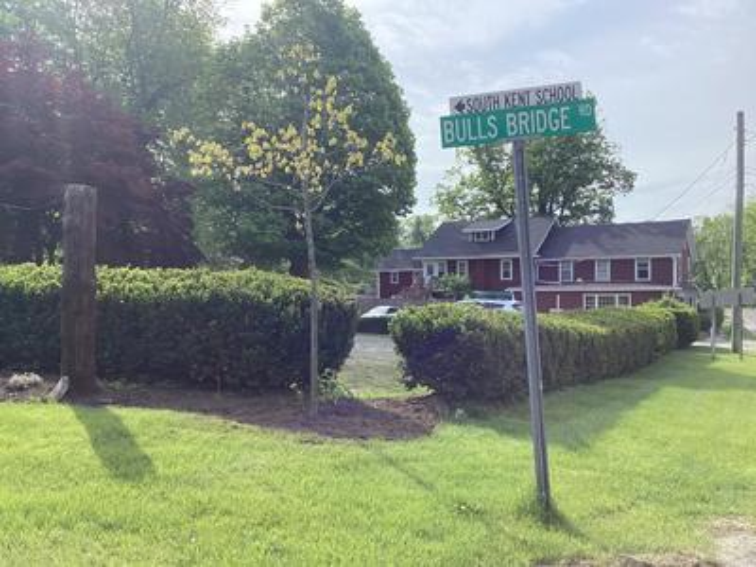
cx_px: 378
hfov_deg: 58.4
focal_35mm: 31
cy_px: 284
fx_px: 677
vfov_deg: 45.4
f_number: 2.4
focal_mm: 3.3
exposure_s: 1/747
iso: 25
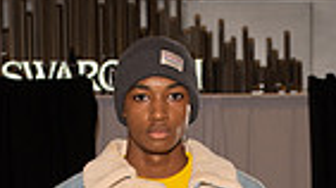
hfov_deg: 7.5
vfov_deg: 4.1
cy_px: 516
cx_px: 139
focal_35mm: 288
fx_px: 2563
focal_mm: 86
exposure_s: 1/250
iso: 800
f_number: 9
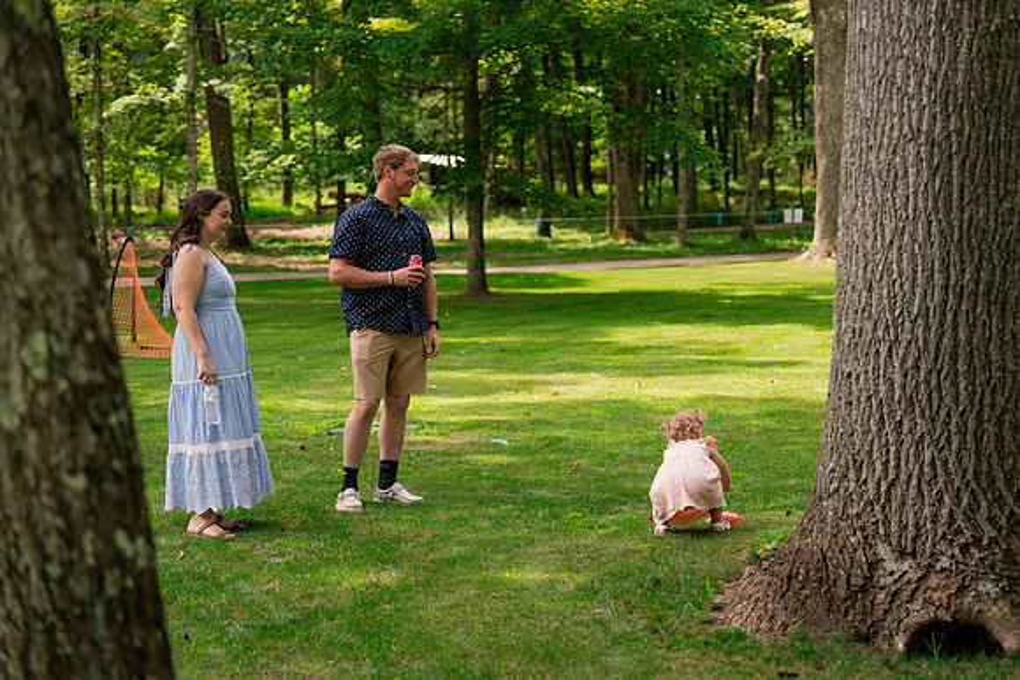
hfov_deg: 25.9
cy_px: 300
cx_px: 570
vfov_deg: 17.4
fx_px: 2218
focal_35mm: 78
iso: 400
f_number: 2.8
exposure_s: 1/1600
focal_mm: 70
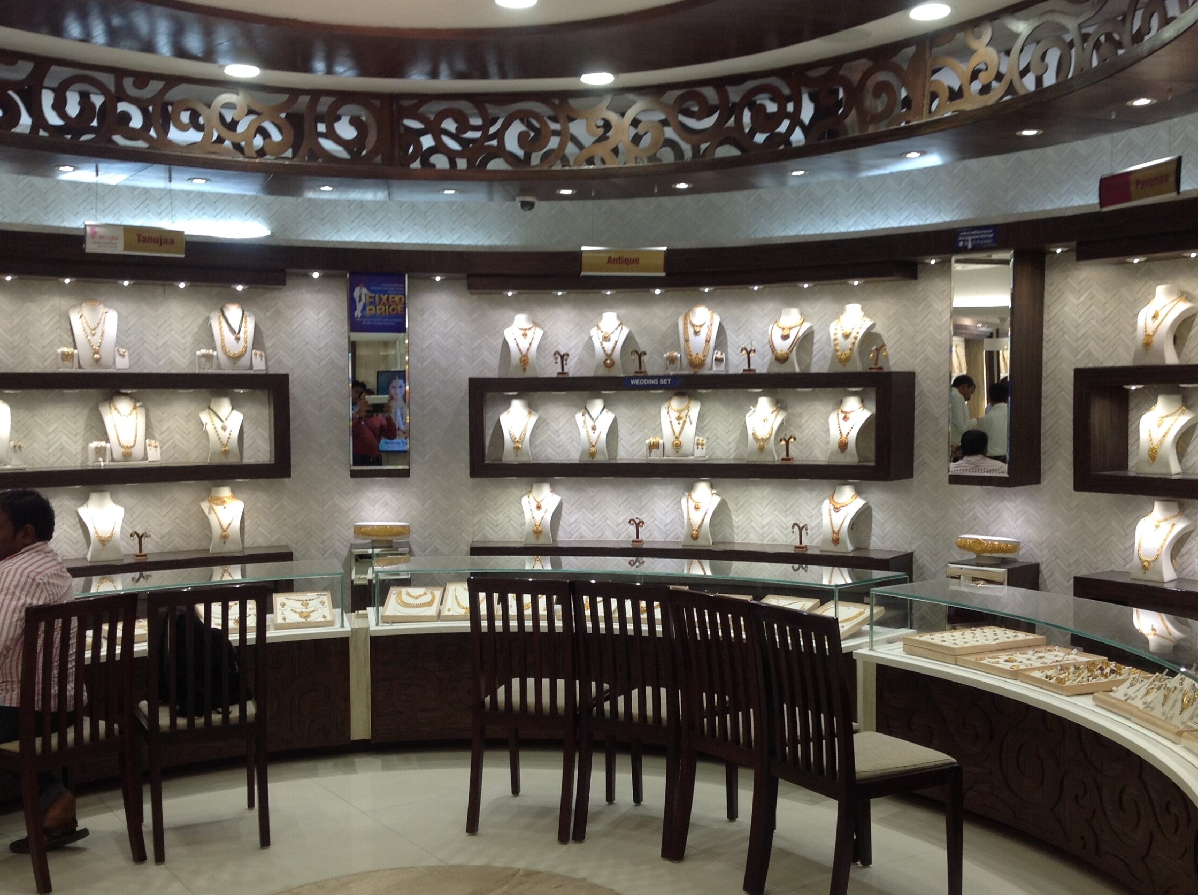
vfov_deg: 35.9
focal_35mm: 40
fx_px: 1382
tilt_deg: -3.0
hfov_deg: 46.8
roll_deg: -1.1
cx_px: 631
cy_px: 470
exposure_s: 1/60
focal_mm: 4.28
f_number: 2.4
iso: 50
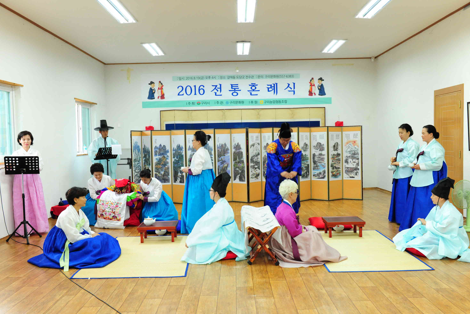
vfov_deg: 40.0
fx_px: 431
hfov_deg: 57.2
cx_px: 234
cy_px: 157
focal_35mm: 33
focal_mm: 32
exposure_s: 1/60
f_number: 5.6
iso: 1600
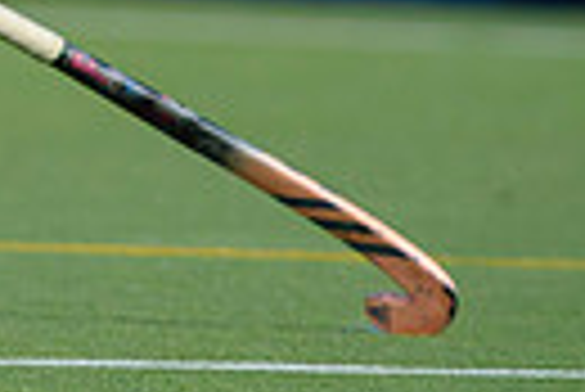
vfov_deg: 0.6
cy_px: -369
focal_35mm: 2231
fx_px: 36294
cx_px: -657
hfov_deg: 0.9
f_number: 6.7
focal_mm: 500
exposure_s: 1/2000
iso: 720
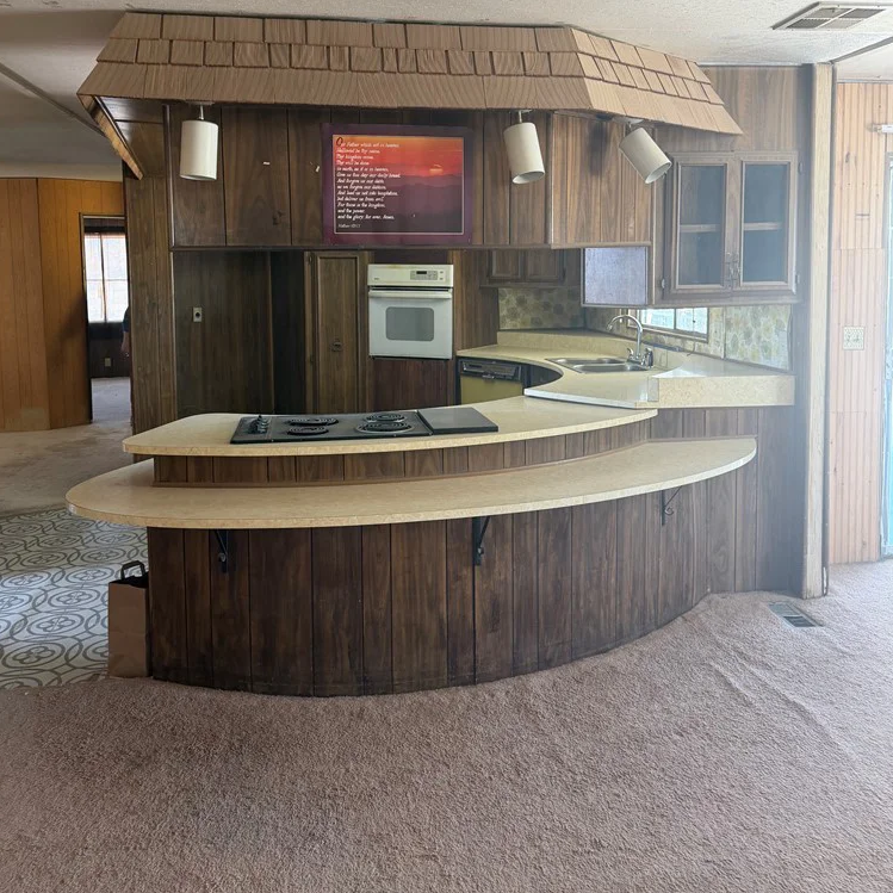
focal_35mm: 29
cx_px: 444
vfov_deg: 55.0
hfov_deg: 55.6
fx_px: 846
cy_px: 333
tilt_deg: -4.5
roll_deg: +1.3
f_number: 1.78
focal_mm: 6.76
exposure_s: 1/87
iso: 200
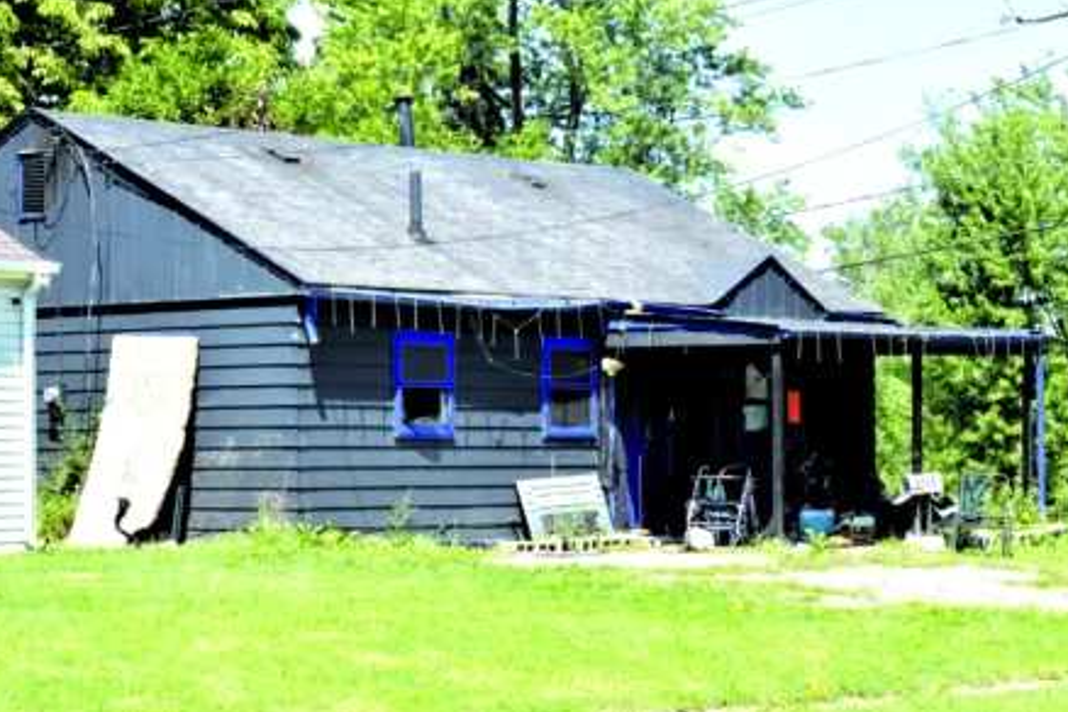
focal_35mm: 108
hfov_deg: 18.9
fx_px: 3204
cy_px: 354
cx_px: 534
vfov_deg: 12.7
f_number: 18
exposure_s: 1/250
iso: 800
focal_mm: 70
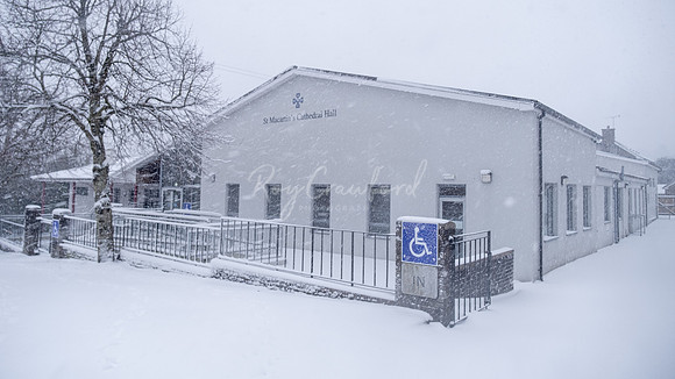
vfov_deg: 44.9
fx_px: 458
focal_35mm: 26
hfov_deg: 72.8
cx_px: 340
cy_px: 158
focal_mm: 16
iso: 250
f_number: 2.8
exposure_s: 1/125
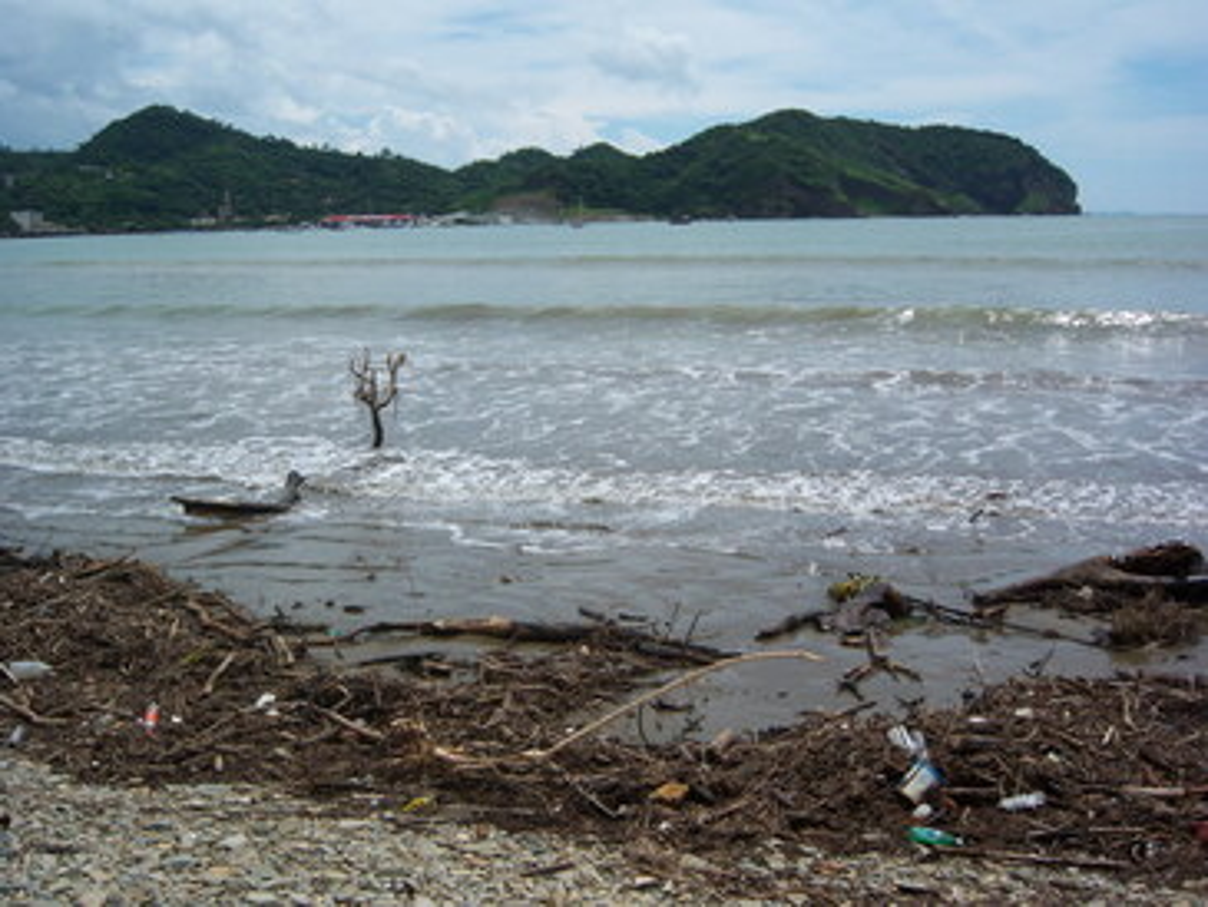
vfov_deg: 39.7
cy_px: 454
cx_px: 604
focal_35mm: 36
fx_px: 1257
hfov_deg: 51.3
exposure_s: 1/1250
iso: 80
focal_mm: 7.5
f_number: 4.8
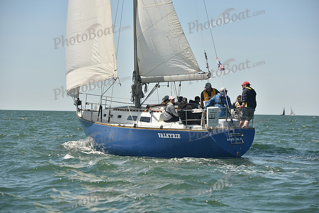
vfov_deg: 10.6
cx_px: 160
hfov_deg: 15.8
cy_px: 106
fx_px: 1152
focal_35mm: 130
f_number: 5.6
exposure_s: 1/800
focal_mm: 130
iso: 250
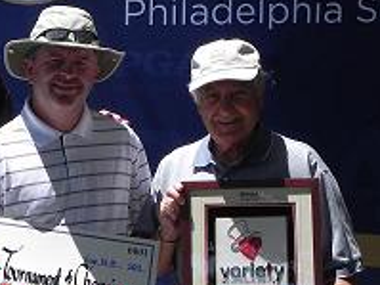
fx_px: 1327
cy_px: 147
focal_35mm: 121
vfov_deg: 12.2
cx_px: 79
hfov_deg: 16.2
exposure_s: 1/362
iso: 160
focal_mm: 11.8
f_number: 6.3
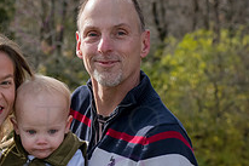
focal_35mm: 259
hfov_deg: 7.9
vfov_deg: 5.3
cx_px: 46
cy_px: 180
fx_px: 1790
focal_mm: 92
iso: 400
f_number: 7.1
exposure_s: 1/500
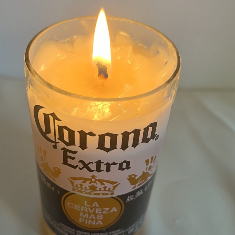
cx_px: 93
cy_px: 117
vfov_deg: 52.5
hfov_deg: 52.1
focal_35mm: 31
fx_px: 238
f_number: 1.6
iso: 64
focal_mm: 5.1
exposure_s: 1/50
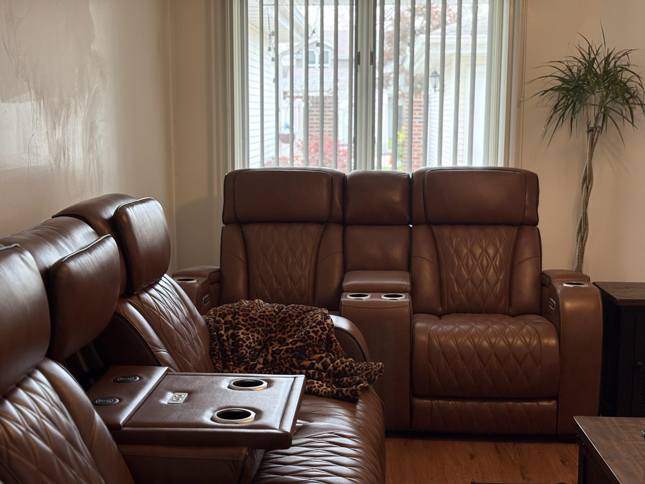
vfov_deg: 28.0
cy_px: 242
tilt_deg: -7.4
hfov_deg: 36.8
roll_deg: +0.6
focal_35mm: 52
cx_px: 322
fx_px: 969
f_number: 1.6
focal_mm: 5.96
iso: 50
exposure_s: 1/60
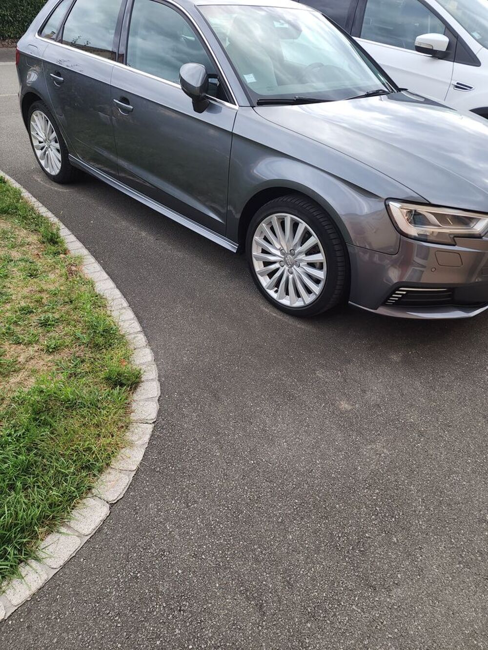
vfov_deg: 73.9
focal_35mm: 23
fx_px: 432
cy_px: 325
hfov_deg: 58.9
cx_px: 244
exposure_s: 1/120
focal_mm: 6.4
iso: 12
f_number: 1.8
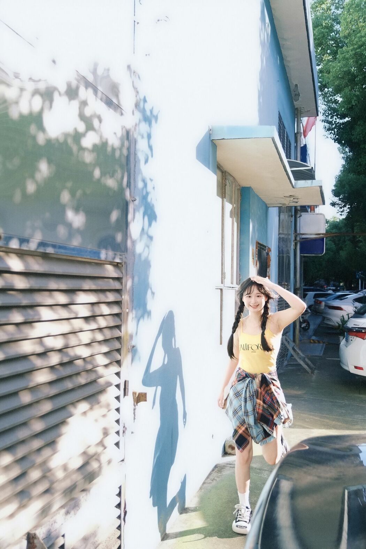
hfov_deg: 38.9
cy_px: 274
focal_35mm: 34
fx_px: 518
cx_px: 183
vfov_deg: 55.8
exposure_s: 1/500
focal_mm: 22.7
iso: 320
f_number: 2.8
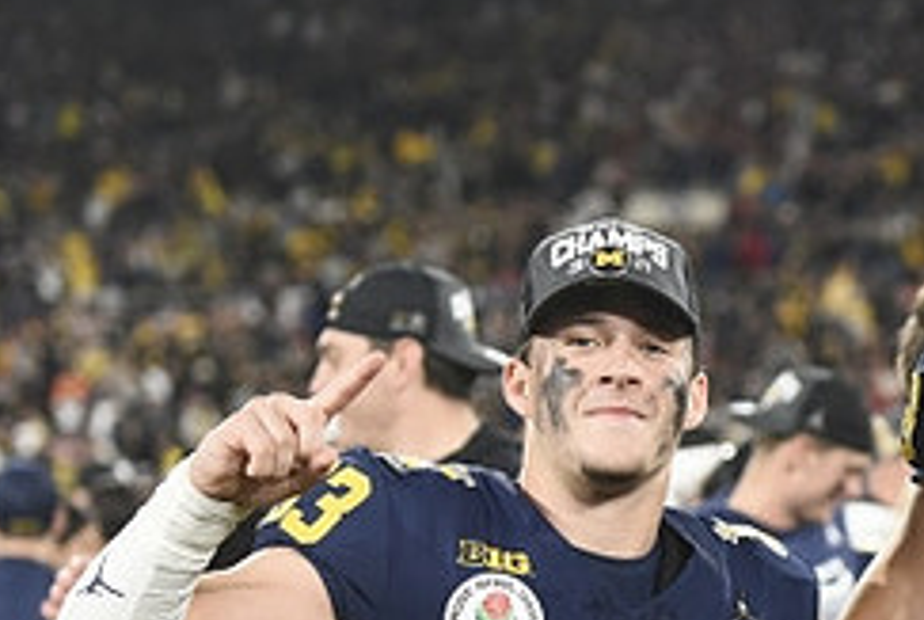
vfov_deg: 8.2
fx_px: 4294
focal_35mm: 167
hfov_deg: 12.2
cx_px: 901
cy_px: 688
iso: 2500
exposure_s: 1/1250
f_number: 2.8
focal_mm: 70
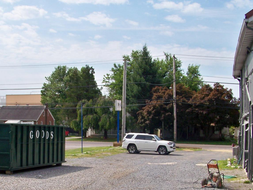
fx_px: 431
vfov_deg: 24.5
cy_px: 148
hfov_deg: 32.5
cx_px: 92
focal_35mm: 59
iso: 80
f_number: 4
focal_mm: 5.85
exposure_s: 1/800
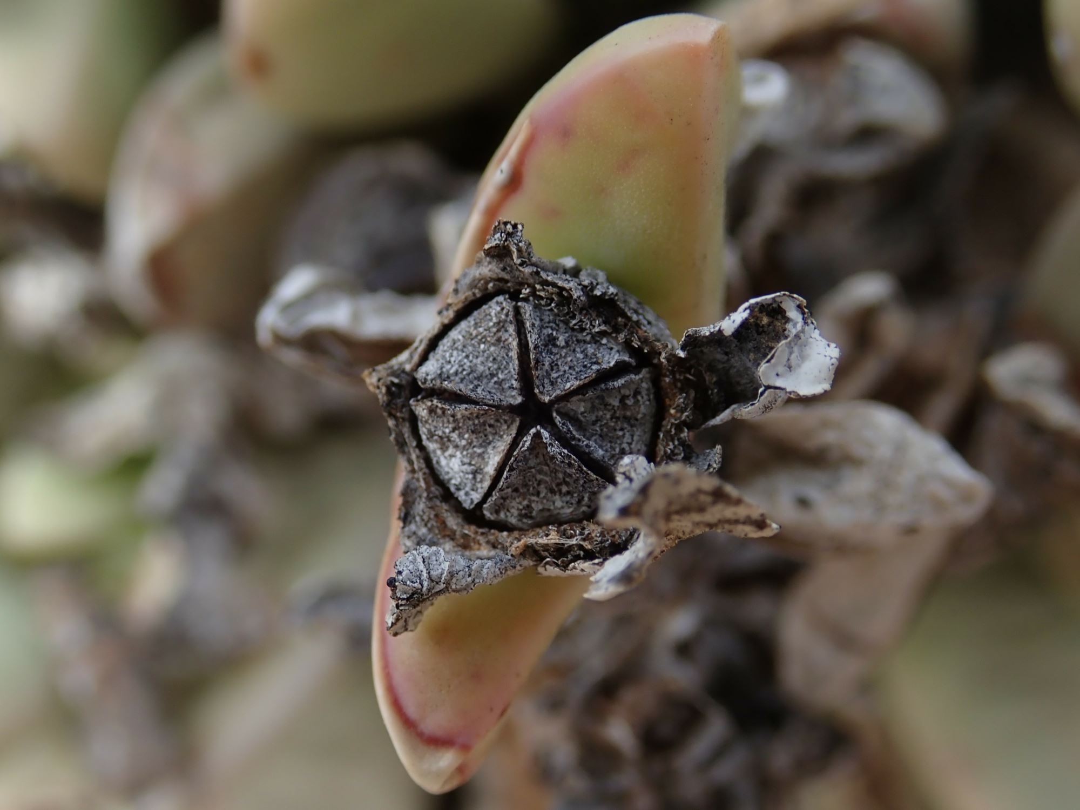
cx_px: 540
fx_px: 1529
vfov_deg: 29.7
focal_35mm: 49
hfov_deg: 38.9
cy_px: 405
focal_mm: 8.99
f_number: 4.5
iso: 125
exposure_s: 1/200
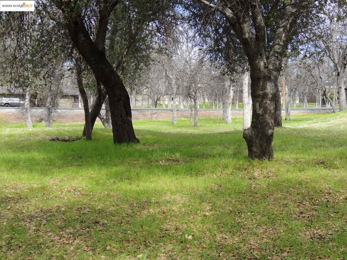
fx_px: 471
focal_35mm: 47
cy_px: 130
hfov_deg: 40.4
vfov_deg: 30.9
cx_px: 174
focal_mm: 8.3
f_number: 3.5
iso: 100
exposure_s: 1/250
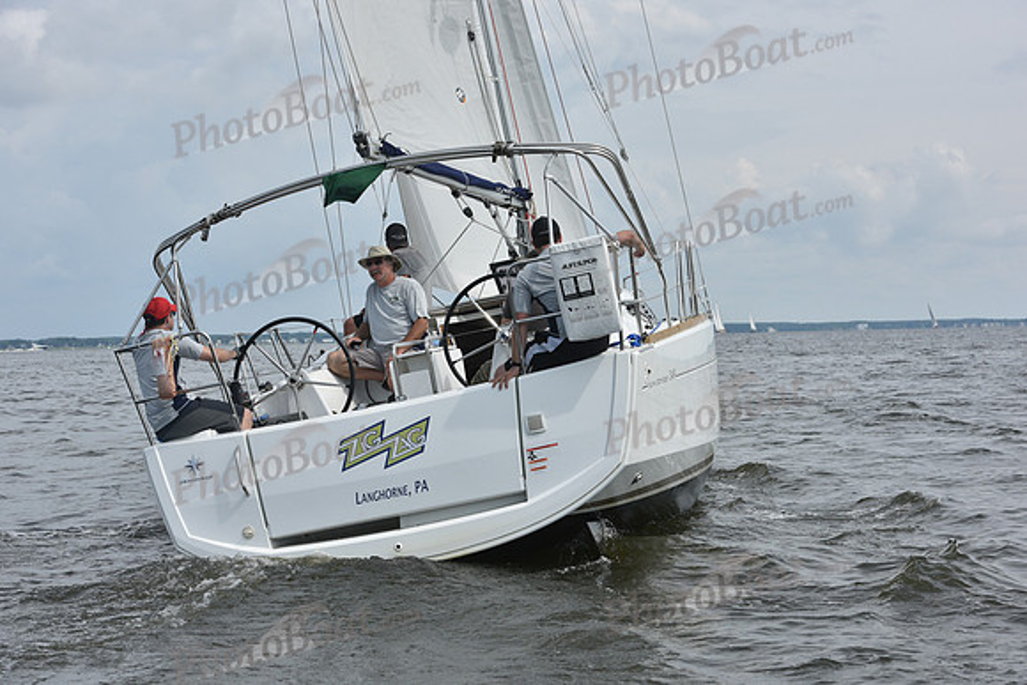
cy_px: 342
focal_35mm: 70
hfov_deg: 28.8
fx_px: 1997
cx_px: 514
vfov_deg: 19.5
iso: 320
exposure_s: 1/1250
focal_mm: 70
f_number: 9
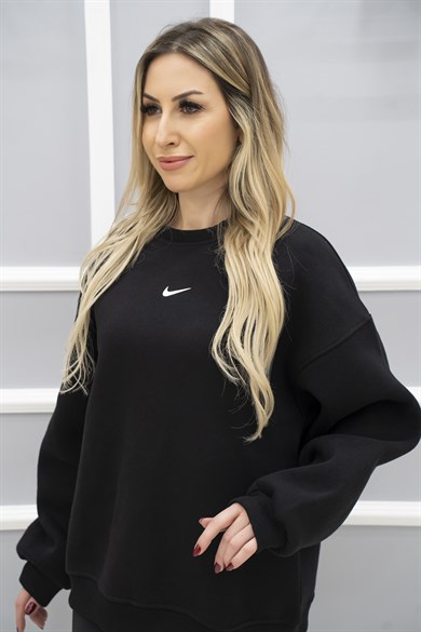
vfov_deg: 27.0
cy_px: 316
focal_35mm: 75
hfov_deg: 18.2
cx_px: 210
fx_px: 1316
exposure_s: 1/60
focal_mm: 75
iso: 800
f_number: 5
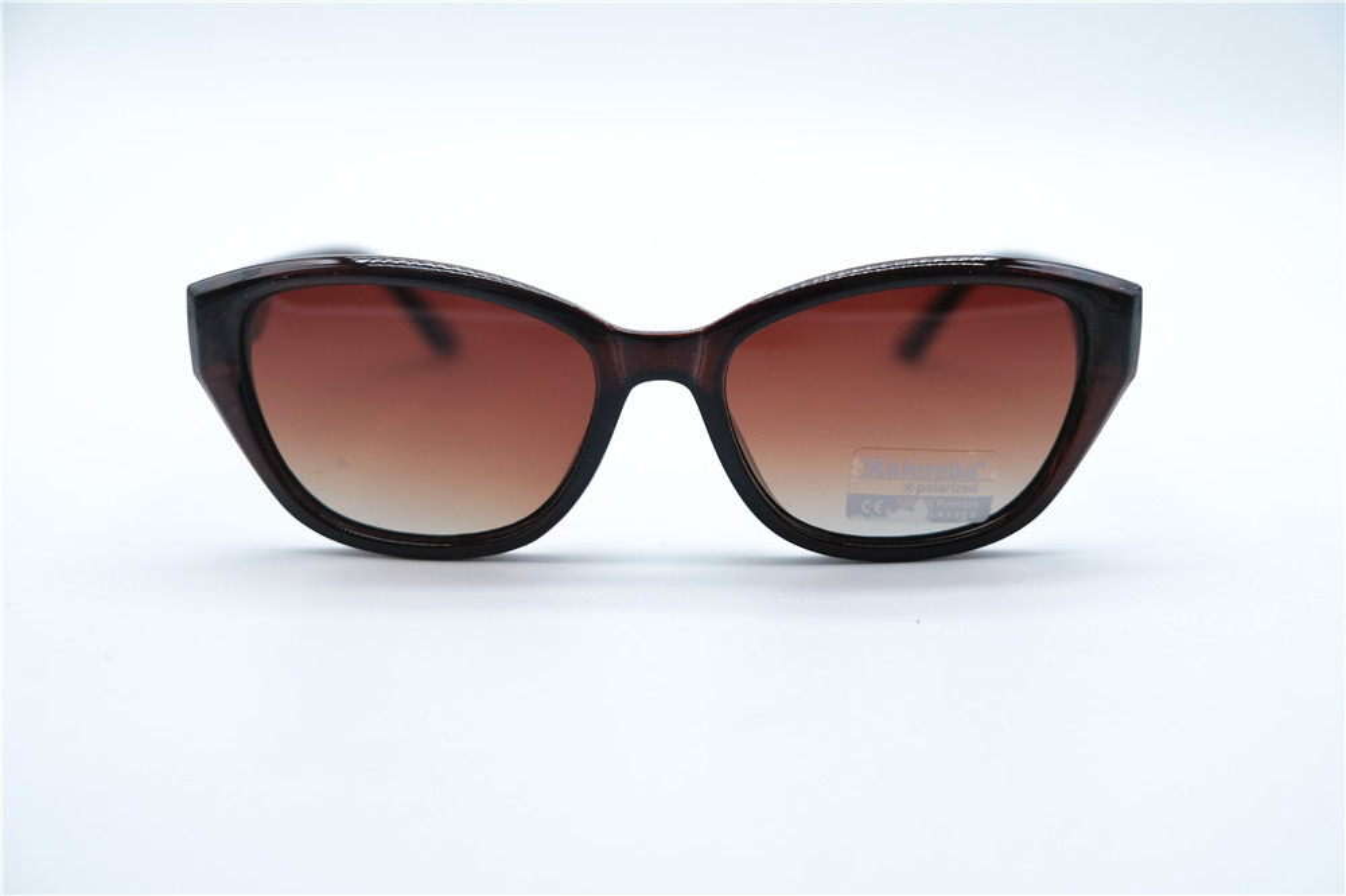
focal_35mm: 38
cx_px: 673
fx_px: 1420
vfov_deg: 35.0
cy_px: 448
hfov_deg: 50.7
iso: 320
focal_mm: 25.4
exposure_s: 1/1000
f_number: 3.2
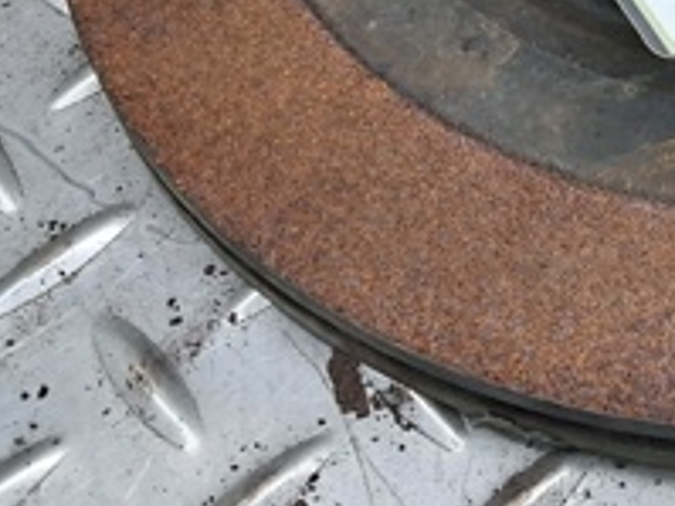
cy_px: -236
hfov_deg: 21.1
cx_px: 797
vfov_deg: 15.7
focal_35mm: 87
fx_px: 1695
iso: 125
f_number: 1.8
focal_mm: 4
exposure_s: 1/50
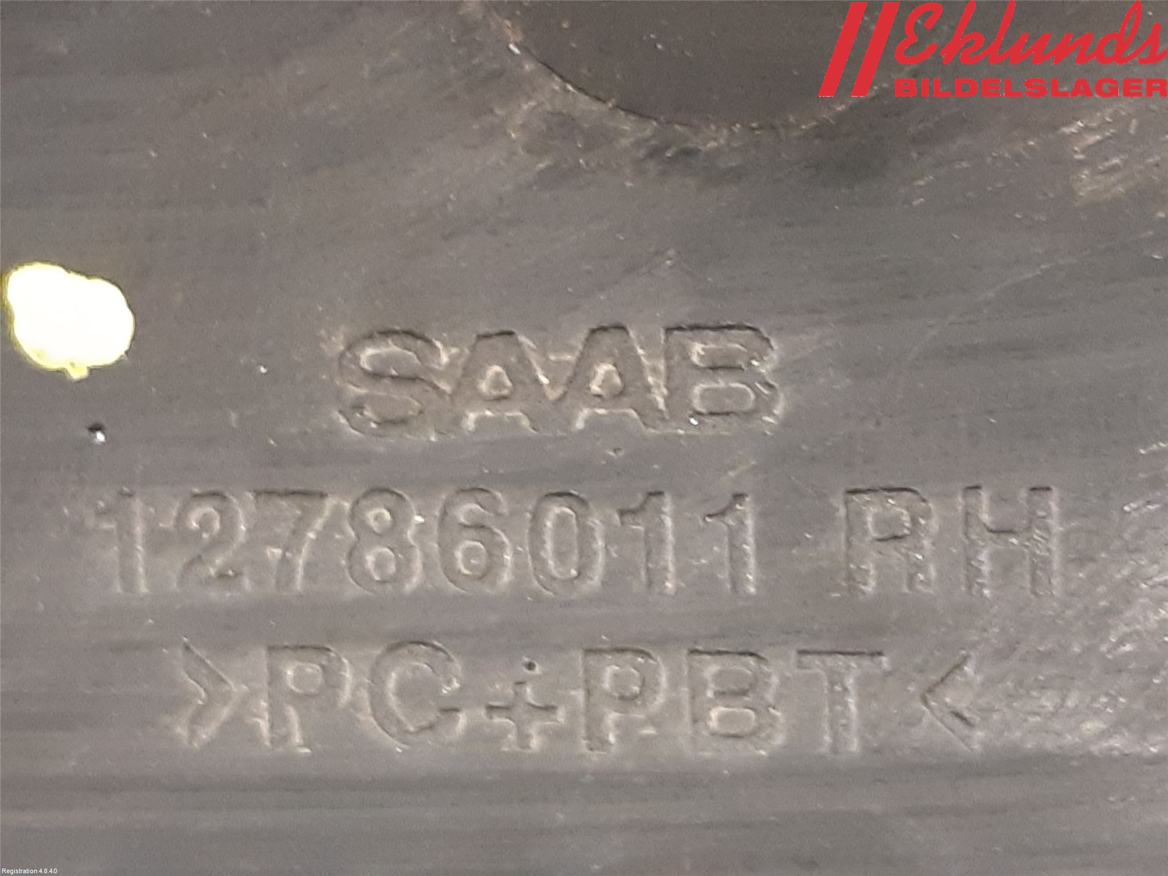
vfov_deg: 53.1
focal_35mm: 26
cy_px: 438
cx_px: 584
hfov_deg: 67.3
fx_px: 877
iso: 320
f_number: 1.7
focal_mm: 3.93
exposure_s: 1/25
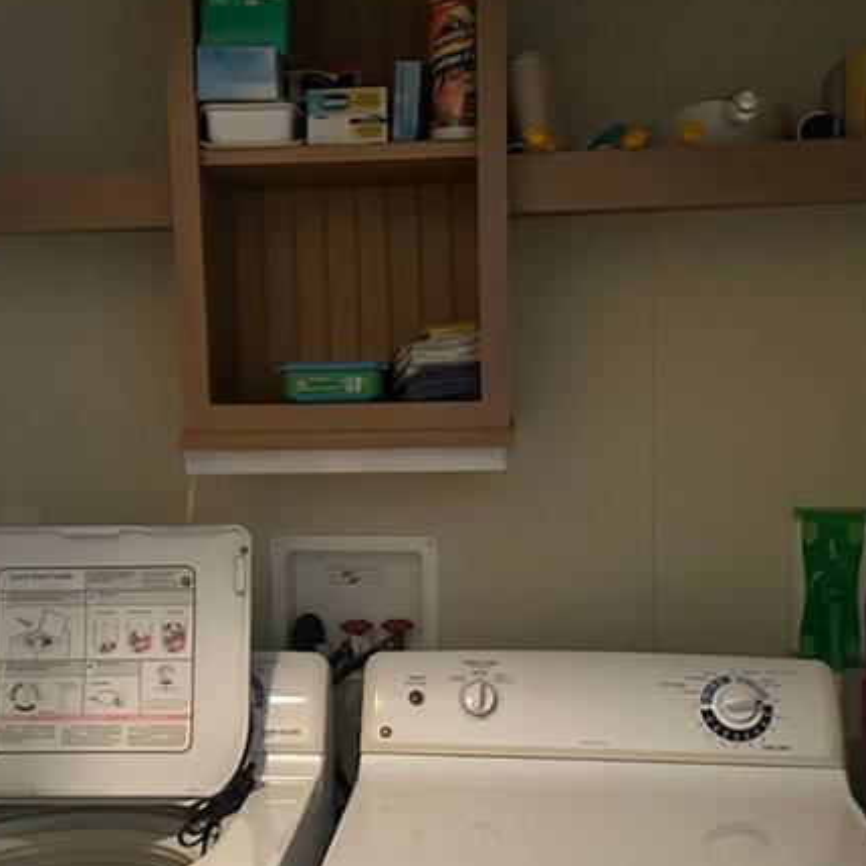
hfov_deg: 40.0
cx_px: 380
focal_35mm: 42
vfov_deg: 40.0
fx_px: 1189
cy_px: 488
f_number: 1.78
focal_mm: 6.86
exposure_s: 1/40
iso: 1000
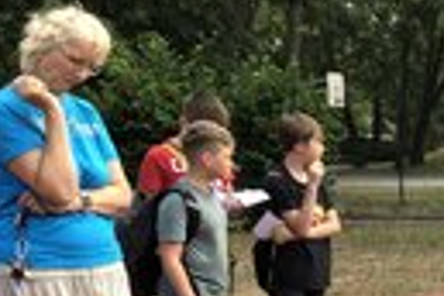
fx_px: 1110
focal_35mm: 90
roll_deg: -0.2
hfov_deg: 19.6
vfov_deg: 14.5
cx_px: 671
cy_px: 385
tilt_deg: -13.1
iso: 20
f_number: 1.8
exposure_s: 1/247
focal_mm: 3.99
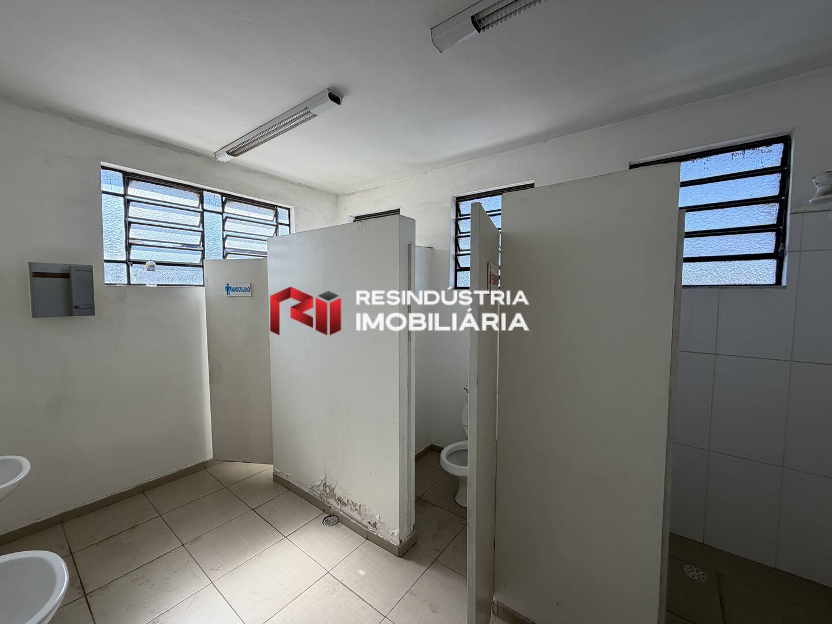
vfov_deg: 85.7
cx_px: 416
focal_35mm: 14
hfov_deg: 102.1
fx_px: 336
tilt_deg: -3.3
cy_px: 312
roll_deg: -0.8
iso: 50
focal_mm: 2.22
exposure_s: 1/210
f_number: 2.2
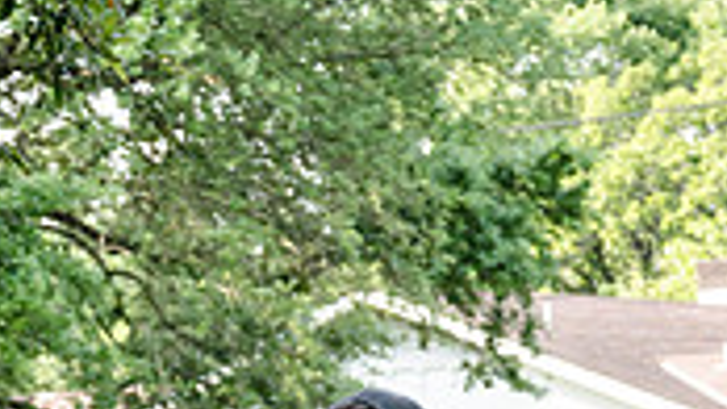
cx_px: 284
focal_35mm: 344
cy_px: 701
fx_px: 6633
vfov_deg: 3.5
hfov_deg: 6.3
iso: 800
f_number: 5.6
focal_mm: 85
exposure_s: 1/640
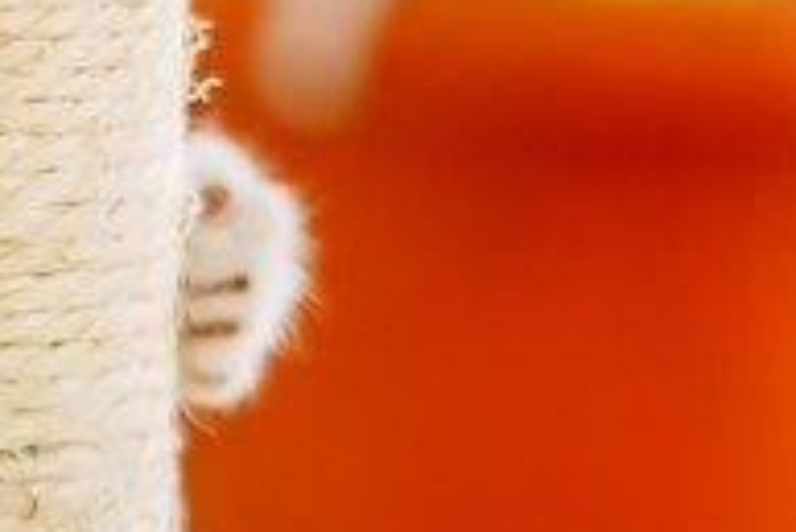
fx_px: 4293
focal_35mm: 194
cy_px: 623
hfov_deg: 10.3
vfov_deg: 7.0
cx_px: -305
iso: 1600
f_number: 1.8
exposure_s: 1/500
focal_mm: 50
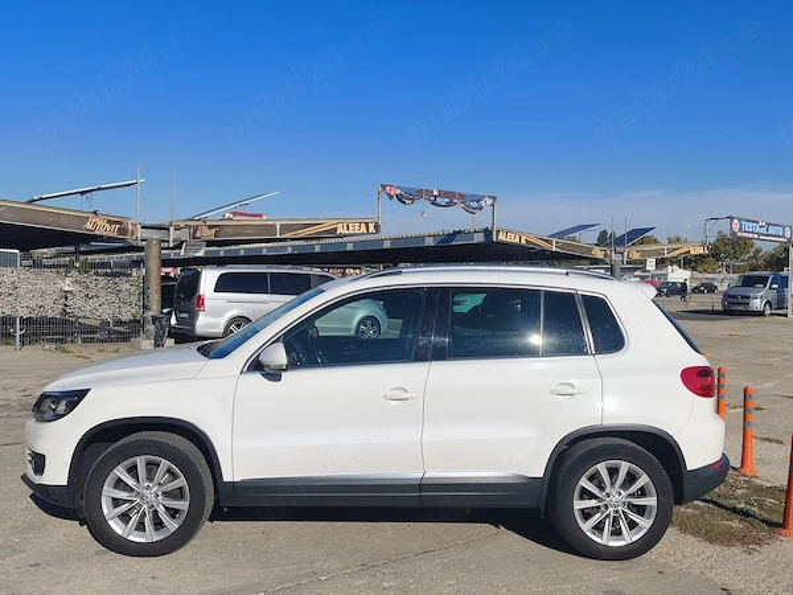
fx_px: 687
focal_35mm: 30
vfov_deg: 46.8
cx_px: 396
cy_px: 298
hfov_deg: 60.0
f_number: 1.7
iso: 50
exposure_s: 1/1717
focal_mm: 6.06
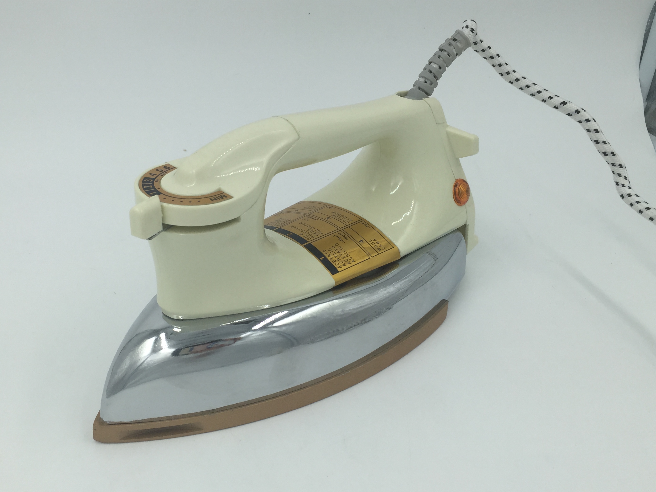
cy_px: 263
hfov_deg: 53.9
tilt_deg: -33.5
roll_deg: -2.4
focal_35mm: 34
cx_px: 294
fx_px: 644
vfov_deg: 41.8
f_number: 2.2
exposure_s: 1/388
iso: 32
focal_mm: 4.15
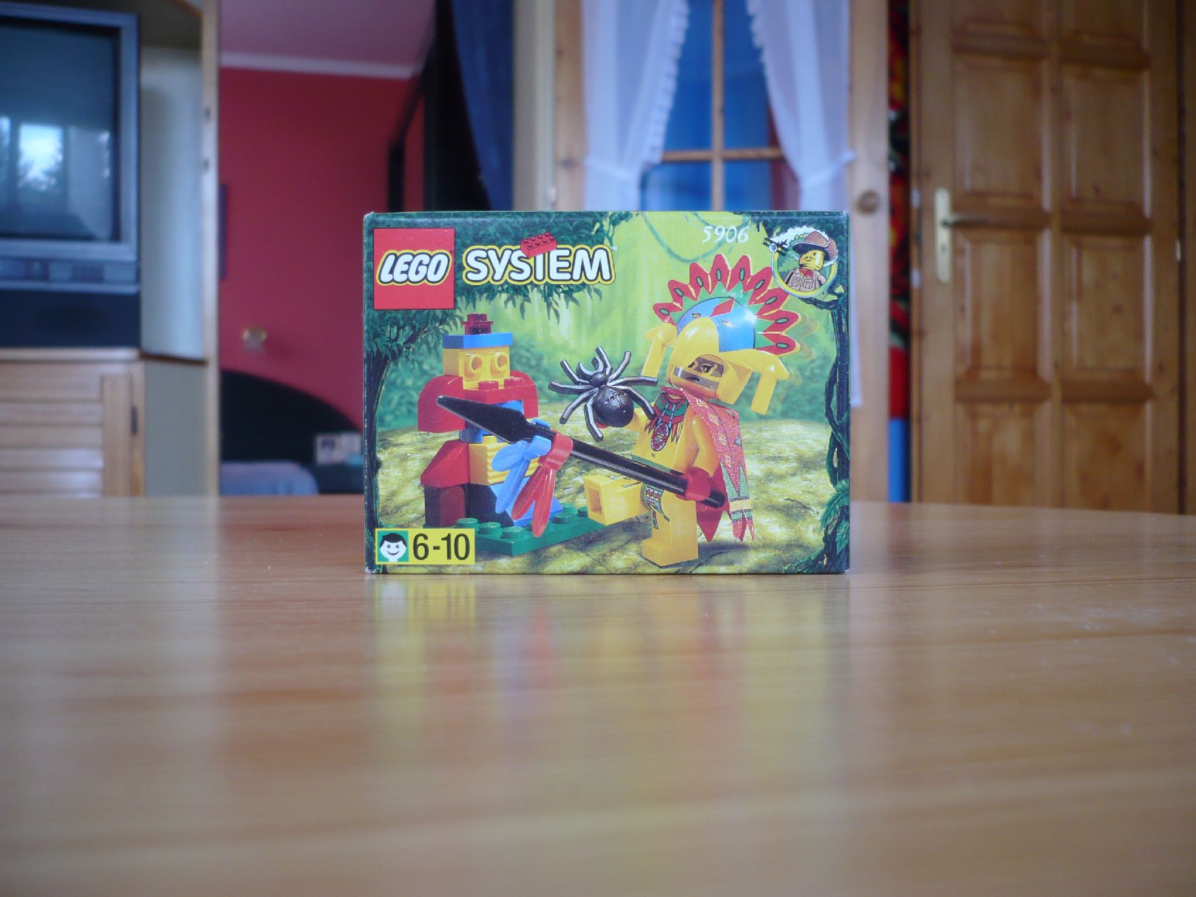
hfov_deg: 52.6
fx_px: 1209
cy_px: 448
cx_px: 598
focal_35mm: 35
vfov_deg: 40.7
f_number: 2.8
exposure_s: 1/25
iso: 100
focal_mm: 5.8
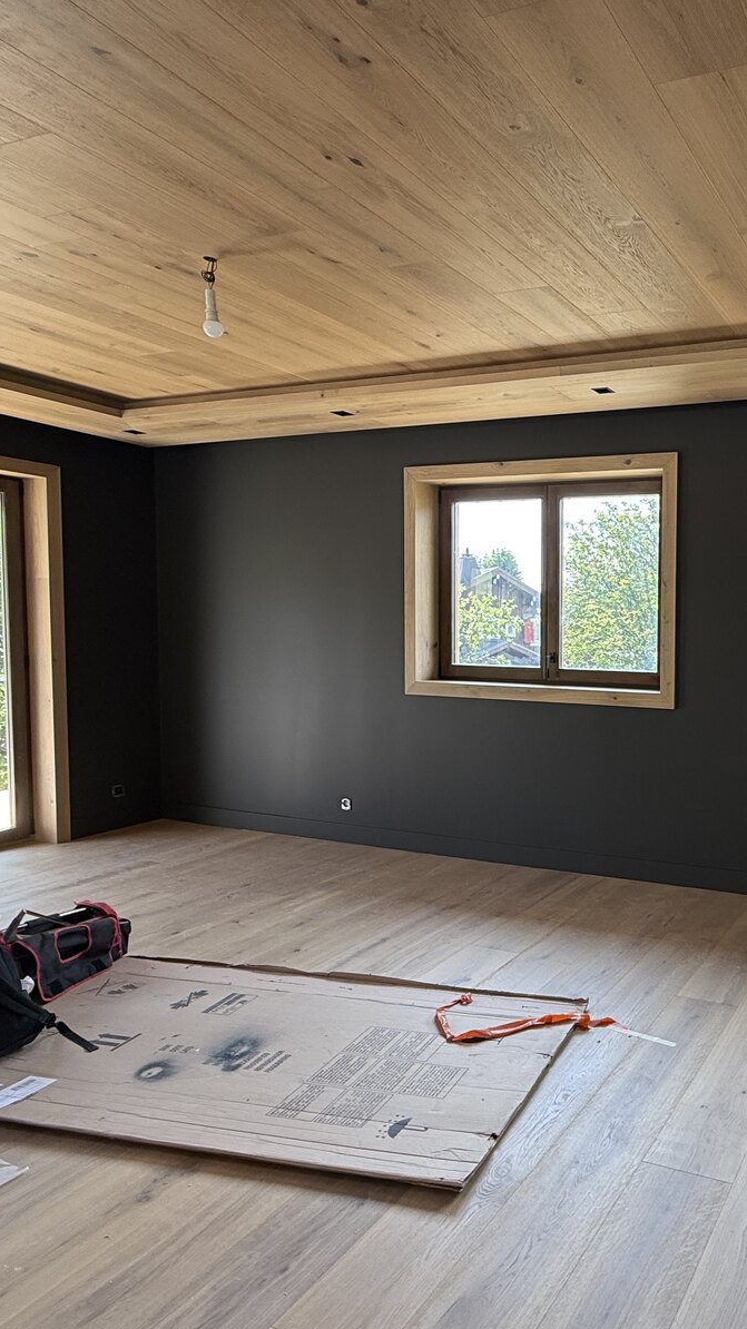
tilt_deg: -2.8
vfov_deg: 78.7
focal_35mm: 23
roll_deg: -0.1
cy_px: 669
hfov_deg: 43.9
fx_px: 810
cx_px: 707
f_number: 2.2
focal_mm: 2.22
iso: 64
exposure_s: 1/99
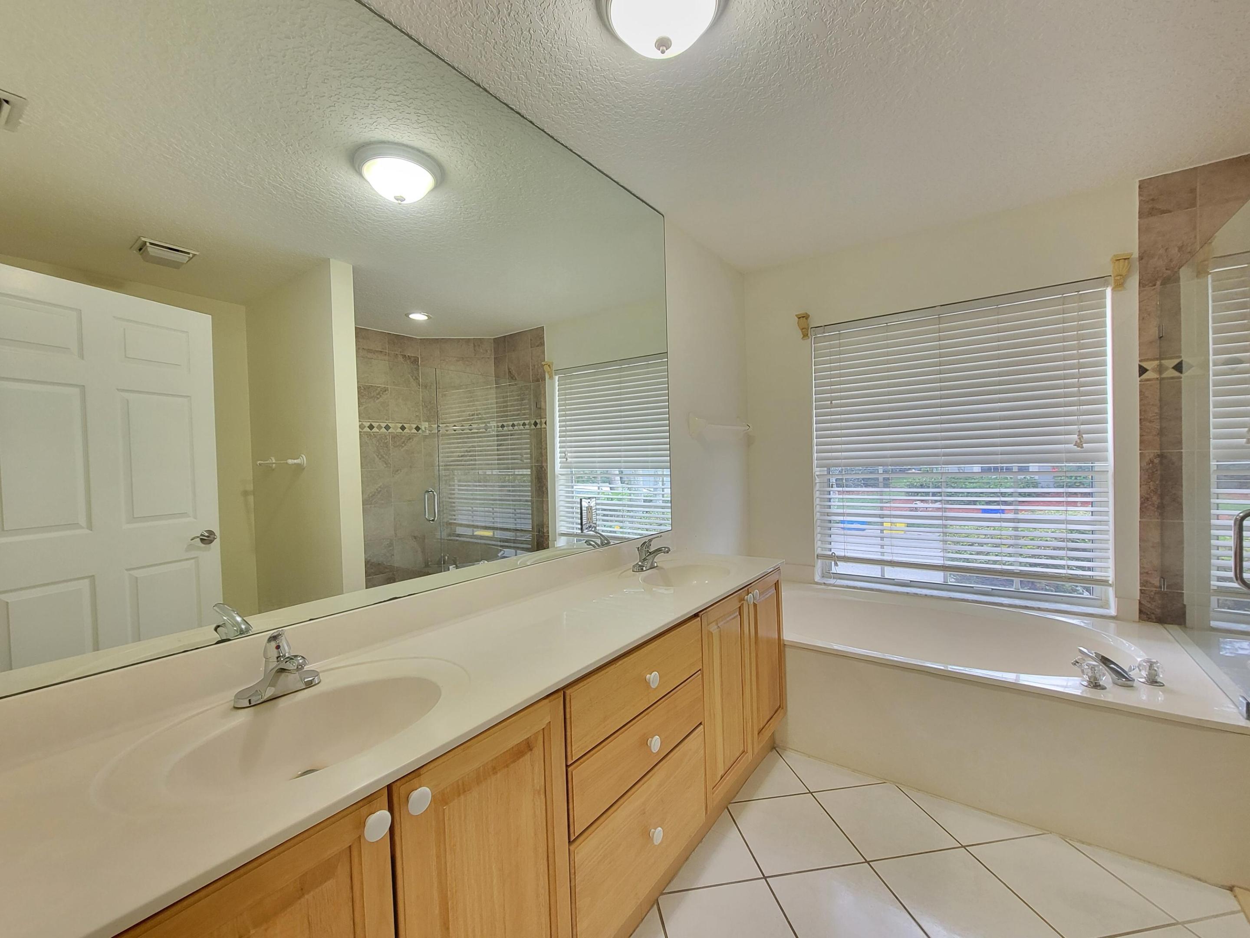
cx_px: 625
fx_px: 469
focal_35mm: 13
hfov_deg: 106.2
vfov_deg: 89.9
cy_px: 469
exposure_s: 1/60
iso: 200
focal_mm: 2.2
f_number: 2.2
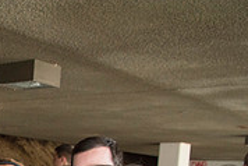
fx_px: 538
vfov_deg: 15.9
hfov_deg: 21.3
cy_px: 260
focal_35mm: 78
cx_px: -138
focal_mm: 24
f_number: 5
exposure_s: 1/200
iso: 640
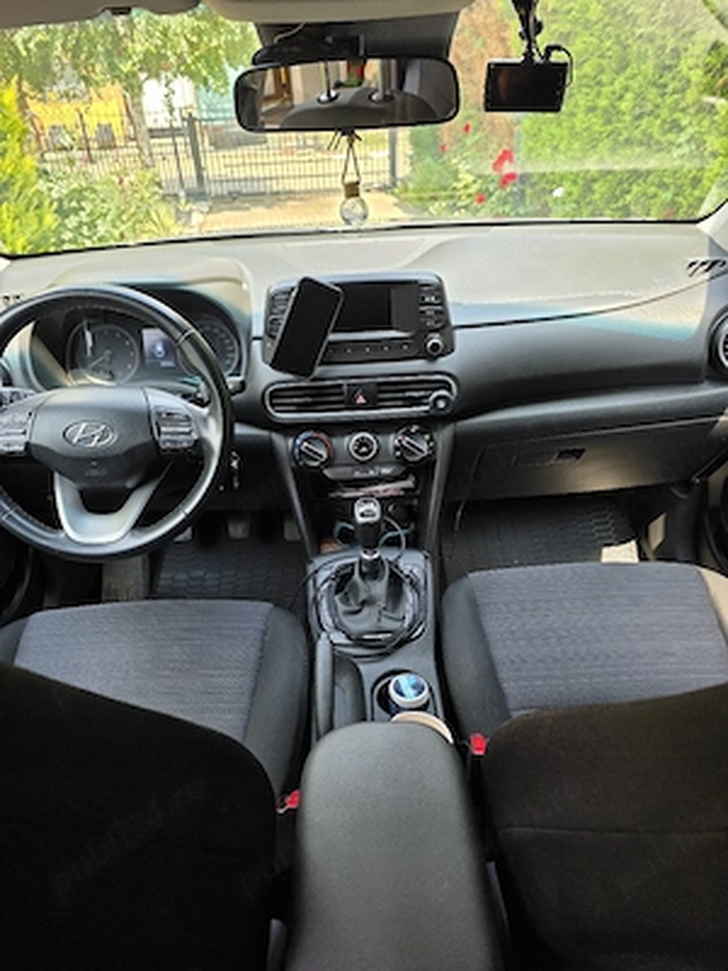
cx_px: 364
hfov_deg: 58.9
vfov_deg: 73.9
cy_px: 486
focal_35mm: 23
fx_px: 645
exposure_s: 1/182
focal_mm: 6.3
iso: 64
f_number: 1.7
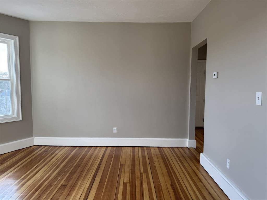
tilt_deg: -4.9
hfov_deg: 71.6
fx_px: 185
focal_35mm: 24
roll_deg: -0.4
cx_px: 134
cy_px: 100
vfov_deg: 56.8
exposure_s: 1/127
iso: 64
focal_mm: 6.76
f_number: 1.78
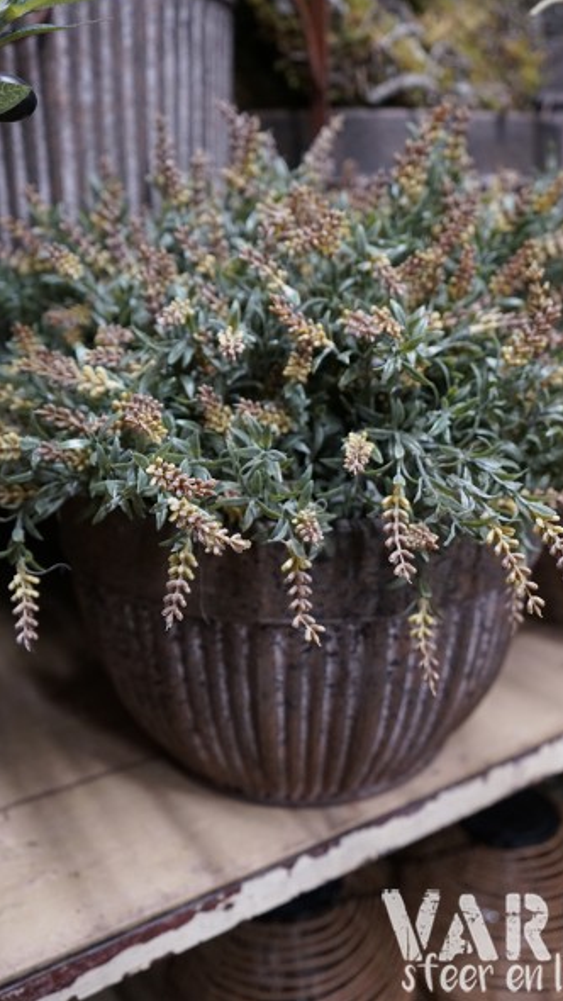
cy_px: 495
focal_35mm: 33
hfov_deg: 35.6
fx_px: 876
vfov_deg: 59.5
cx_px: 310
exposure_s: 1/60
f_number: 4
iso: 2000
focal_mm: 31
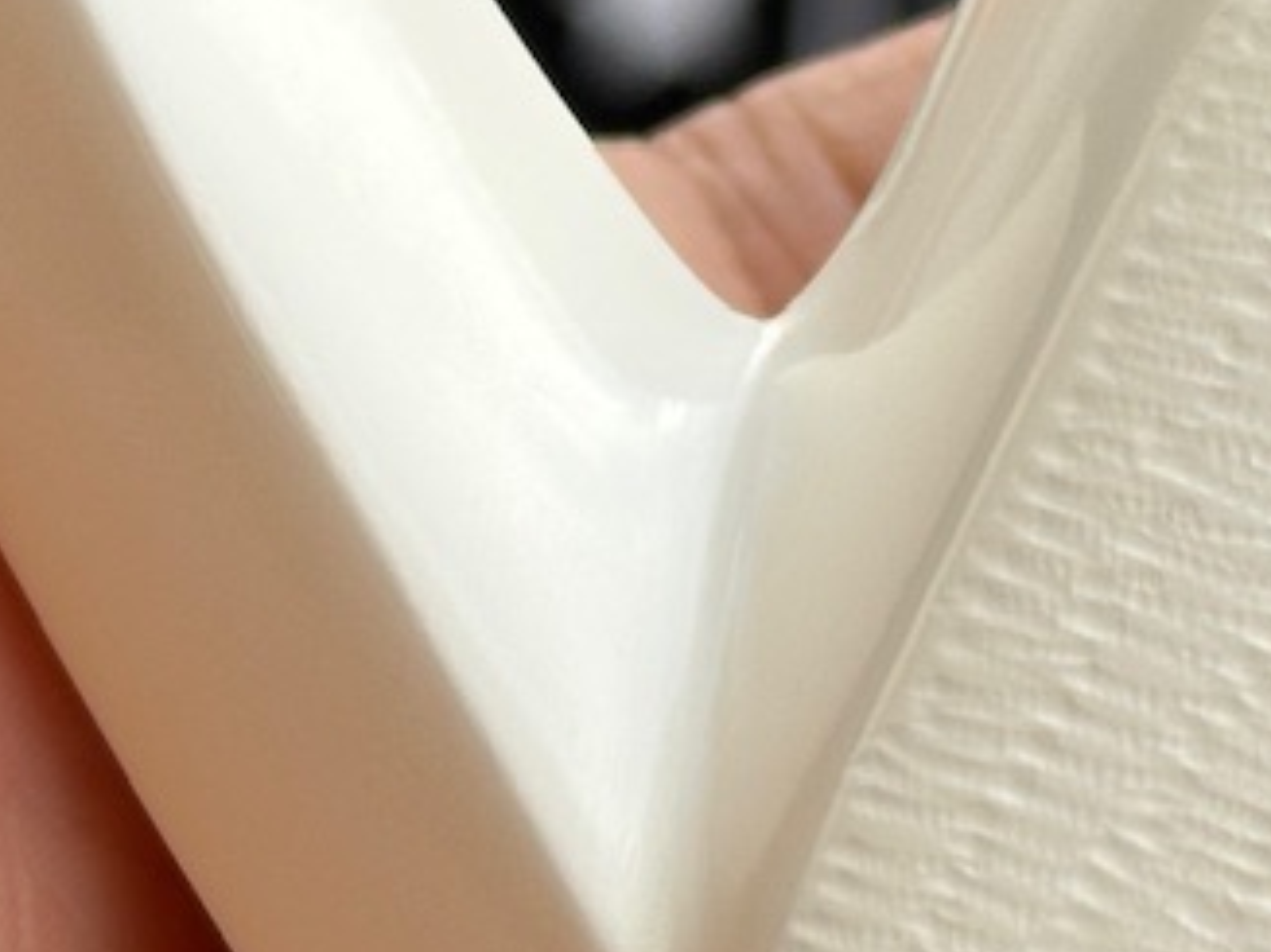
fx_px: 6900
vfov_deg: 7.9
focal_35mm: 188
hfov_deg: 10.4
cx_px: 1263
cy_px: 291
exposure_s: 1/627
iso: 64
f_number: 1.78
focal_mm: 6.86
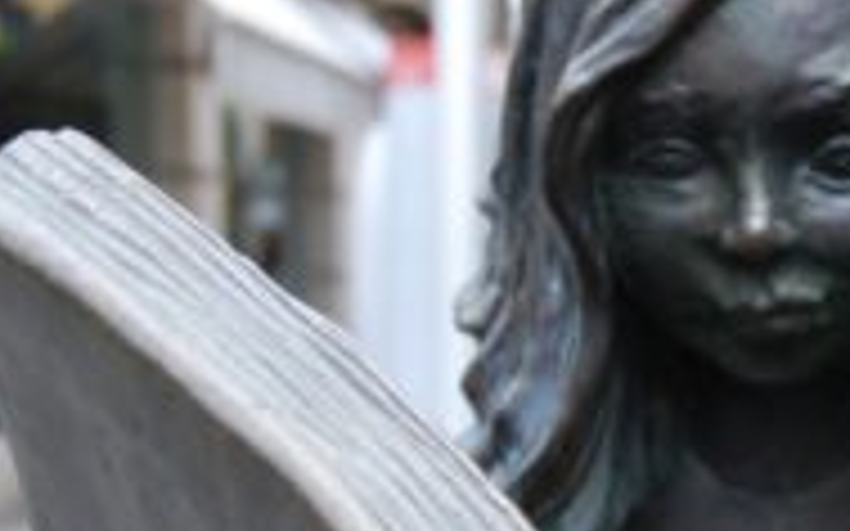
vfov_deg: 13.4
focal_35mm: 97
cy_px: 407
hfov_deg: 20.5
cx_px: 926
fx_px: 2246
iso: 200
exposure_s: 1/125
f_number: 5.6
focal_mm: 24
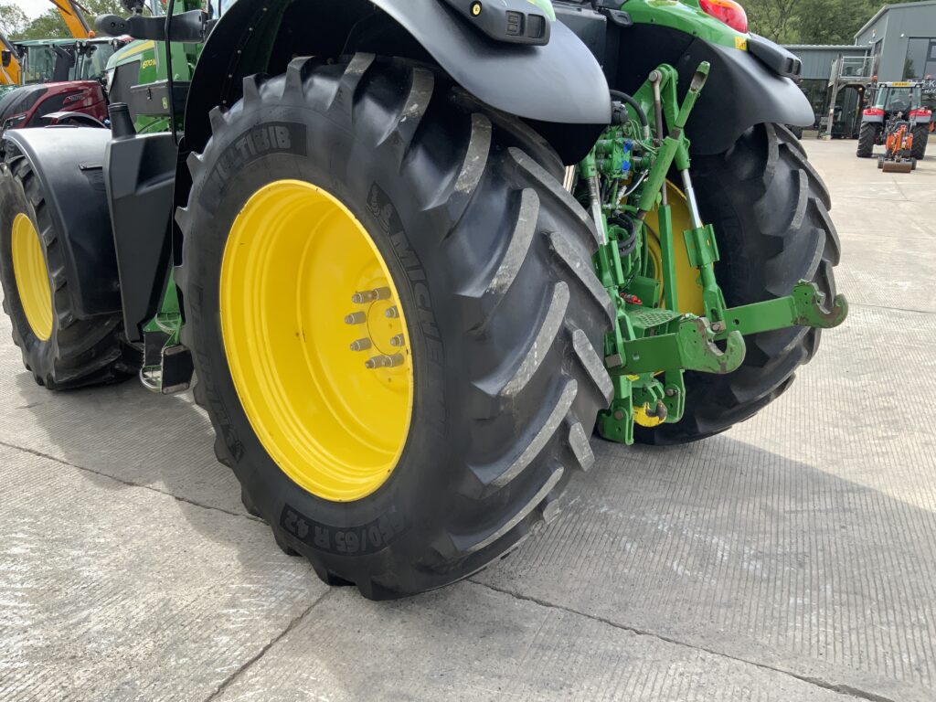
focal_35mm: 29
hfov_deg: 61.7
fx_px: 784
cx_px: 468
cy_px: 351
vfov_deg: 48.2
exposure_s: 1/504
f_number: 1.8
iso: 16
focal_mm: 3
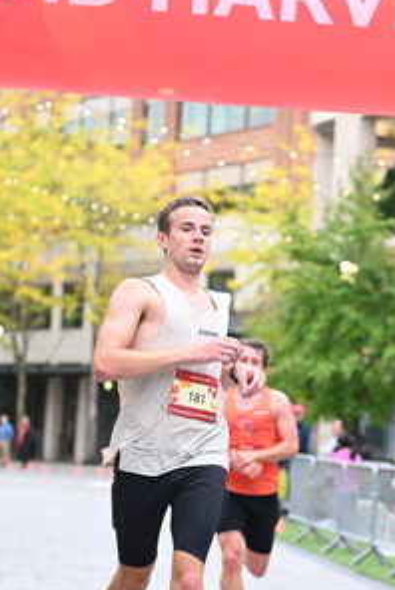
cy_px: 363
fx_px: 2348
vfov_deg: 14.3
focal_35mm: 143
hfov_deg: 9.6
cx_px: 300
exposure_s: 1/640
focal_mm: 77
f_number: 2.8
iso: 1600
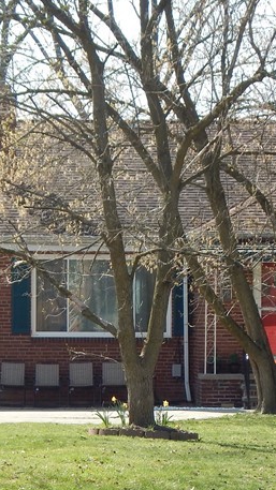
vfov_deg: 14.3
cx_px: 154
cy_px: 388
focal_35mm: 149
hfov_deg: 8.1
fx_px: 1939
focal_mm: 10.9
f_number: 4
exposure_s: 1/400
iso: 125
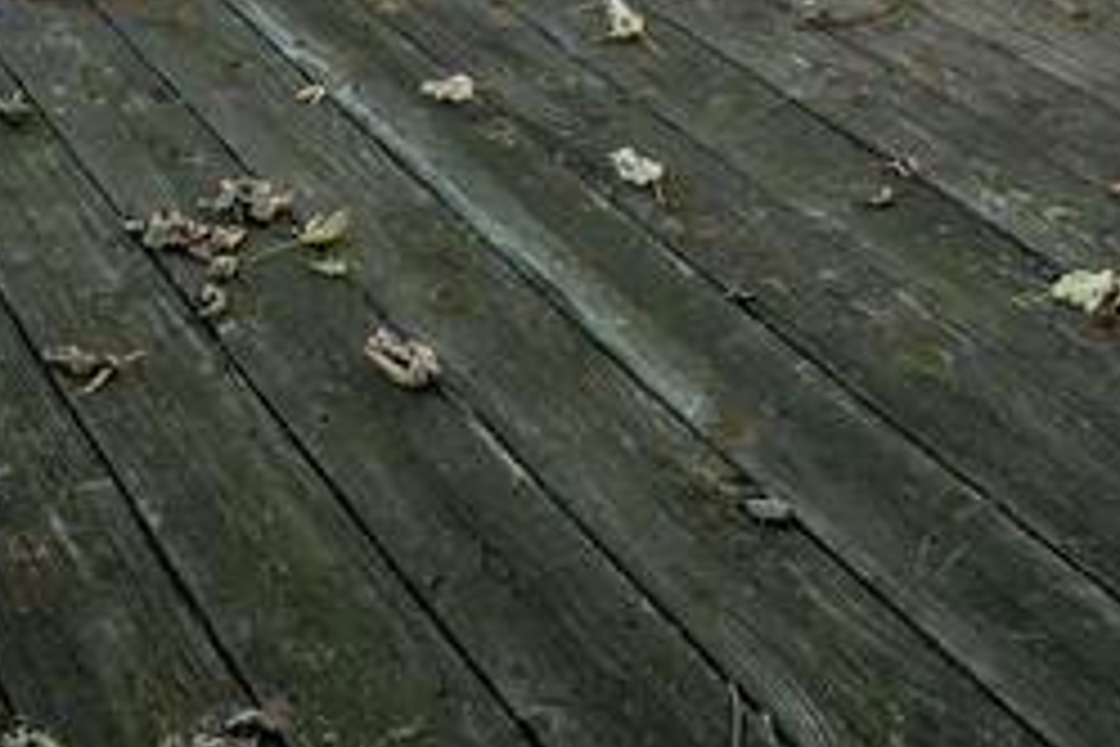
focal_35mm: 70
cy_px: -736
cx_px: 1012
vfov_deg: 15.6
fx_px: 2178
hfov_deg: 27.8
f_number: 8
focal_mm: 17
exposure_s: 1/80
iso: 400
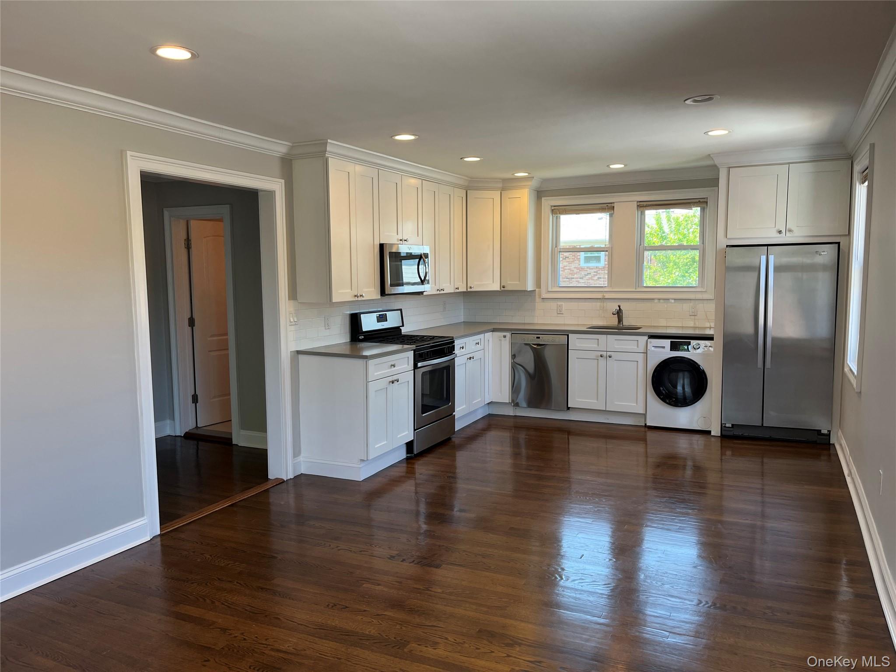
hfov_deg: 67.3
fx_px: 673
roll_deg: +0.4
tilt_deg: -7.1
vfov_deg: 53.1
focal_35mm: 26
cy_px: 336
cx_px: 448
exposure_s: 1/120
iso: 50
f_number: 1.6
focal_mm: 5.1
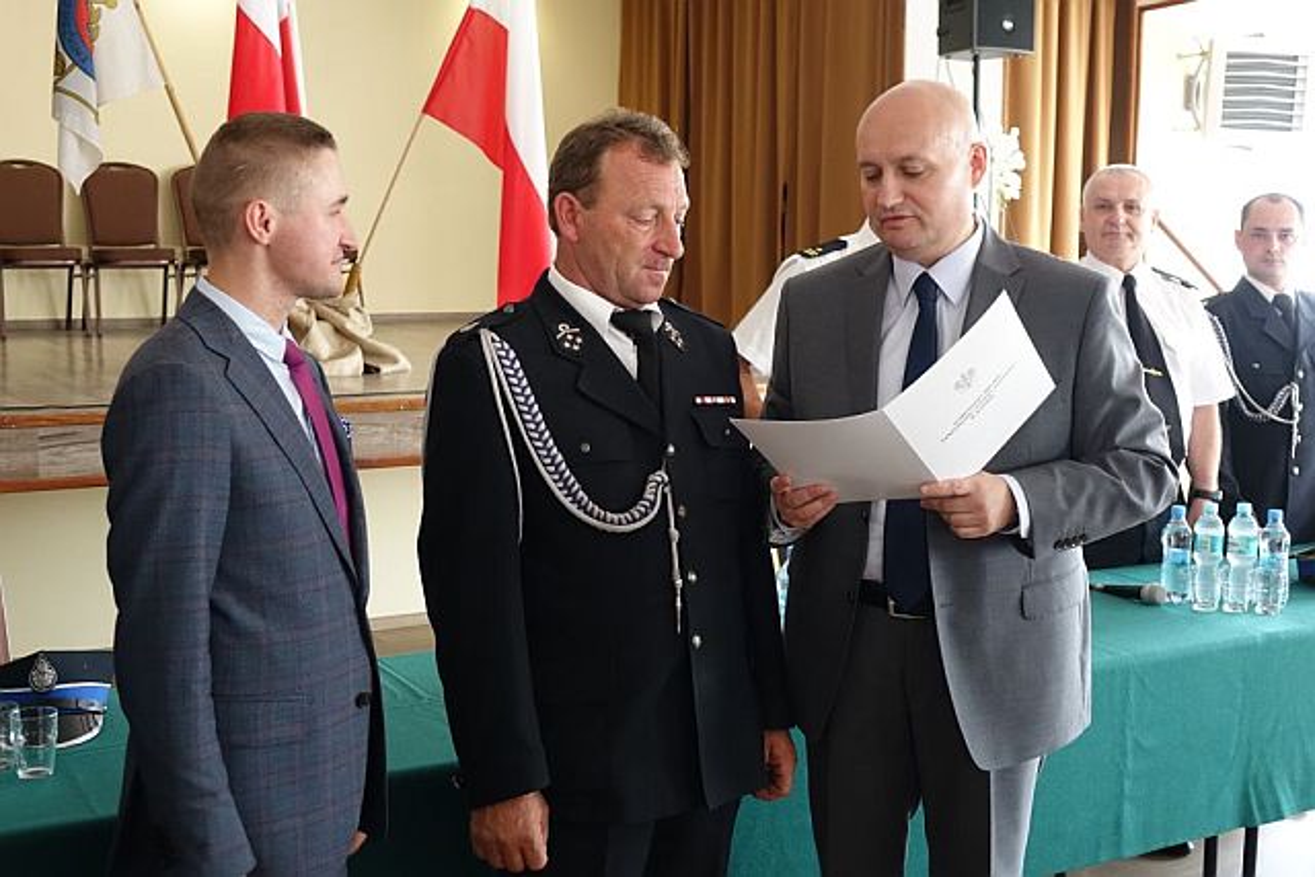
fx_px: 1681
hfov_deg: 42.7
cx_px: 658
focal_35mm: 46
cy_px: 438
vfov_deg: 29.3
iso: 640
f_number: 2.8
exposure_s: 1/50
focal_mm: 16.76
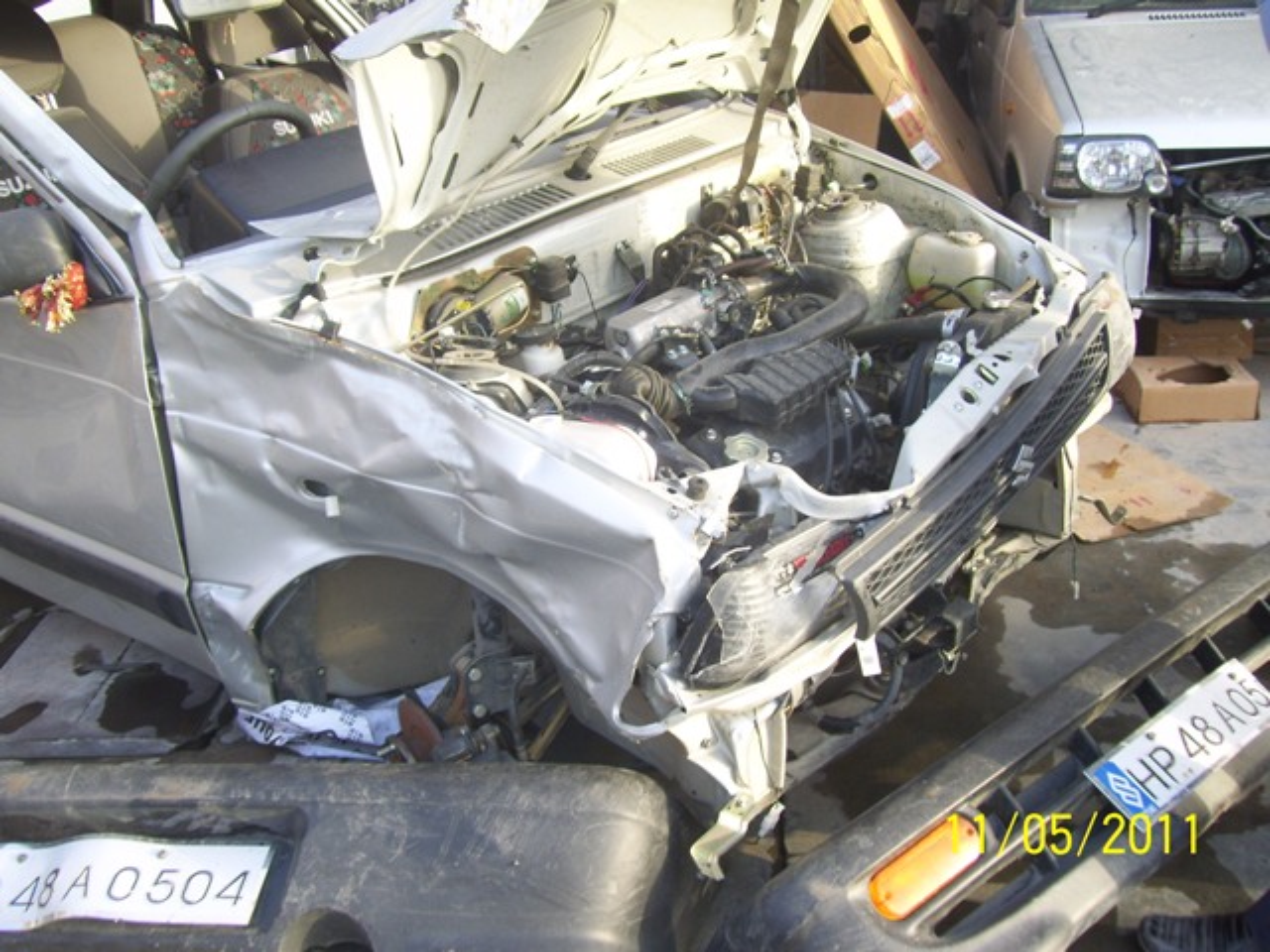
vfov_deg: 39.7
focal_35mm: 36
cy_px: 476
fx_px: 1321
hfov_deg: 51.4
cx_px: 635
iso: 80
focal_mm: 6
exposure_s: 1/160
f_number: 2.7
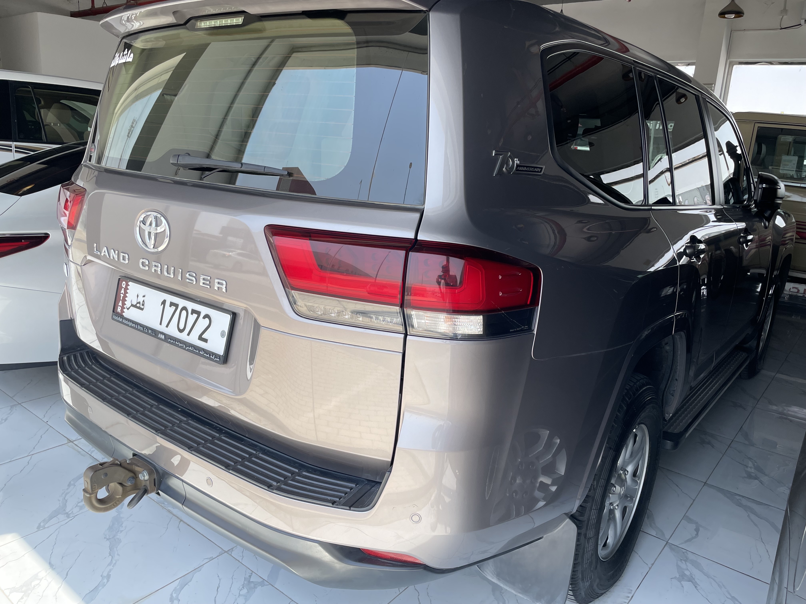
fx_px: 605
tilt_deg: -15.8
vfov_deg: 53.1
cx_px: 403
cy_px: 302
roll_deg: -3.2
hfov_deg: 67.3
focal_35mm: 26
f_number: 1.6
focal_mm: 4.2
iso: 32
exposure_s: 1/849
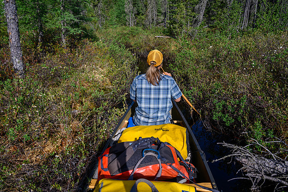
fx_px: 192
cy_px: 96
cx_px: 144
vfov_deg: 53.2
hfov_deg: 73.7
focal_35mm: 24
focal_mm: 24
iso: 100
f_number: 8
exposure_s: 1/200
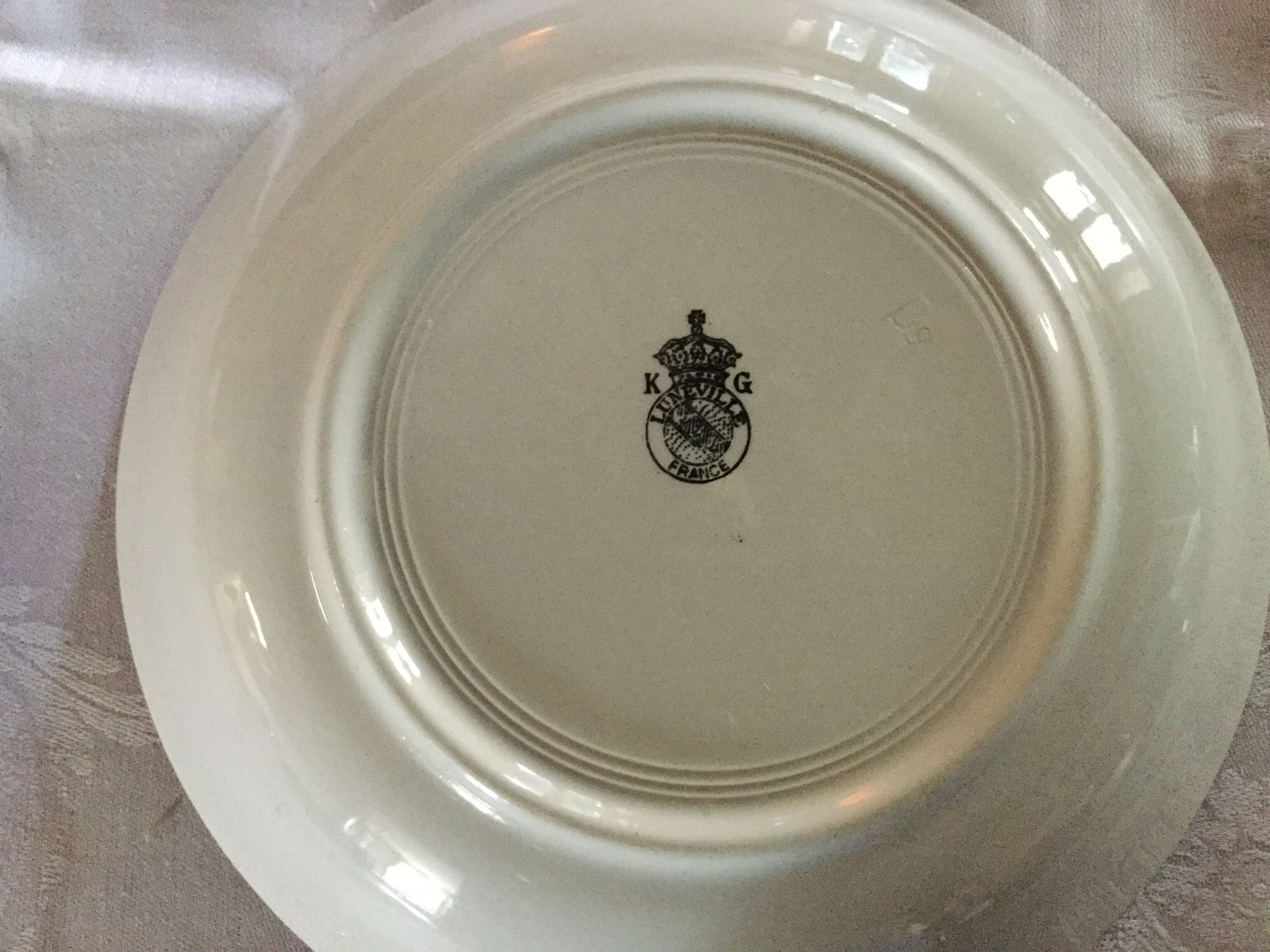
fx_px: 1137
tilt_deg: -82.9
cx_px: 635
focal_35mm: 31
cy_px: 476
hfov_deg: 58.4
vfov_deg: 45.4
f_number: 2.4
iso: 400
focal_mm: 3.3
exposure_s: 1/17
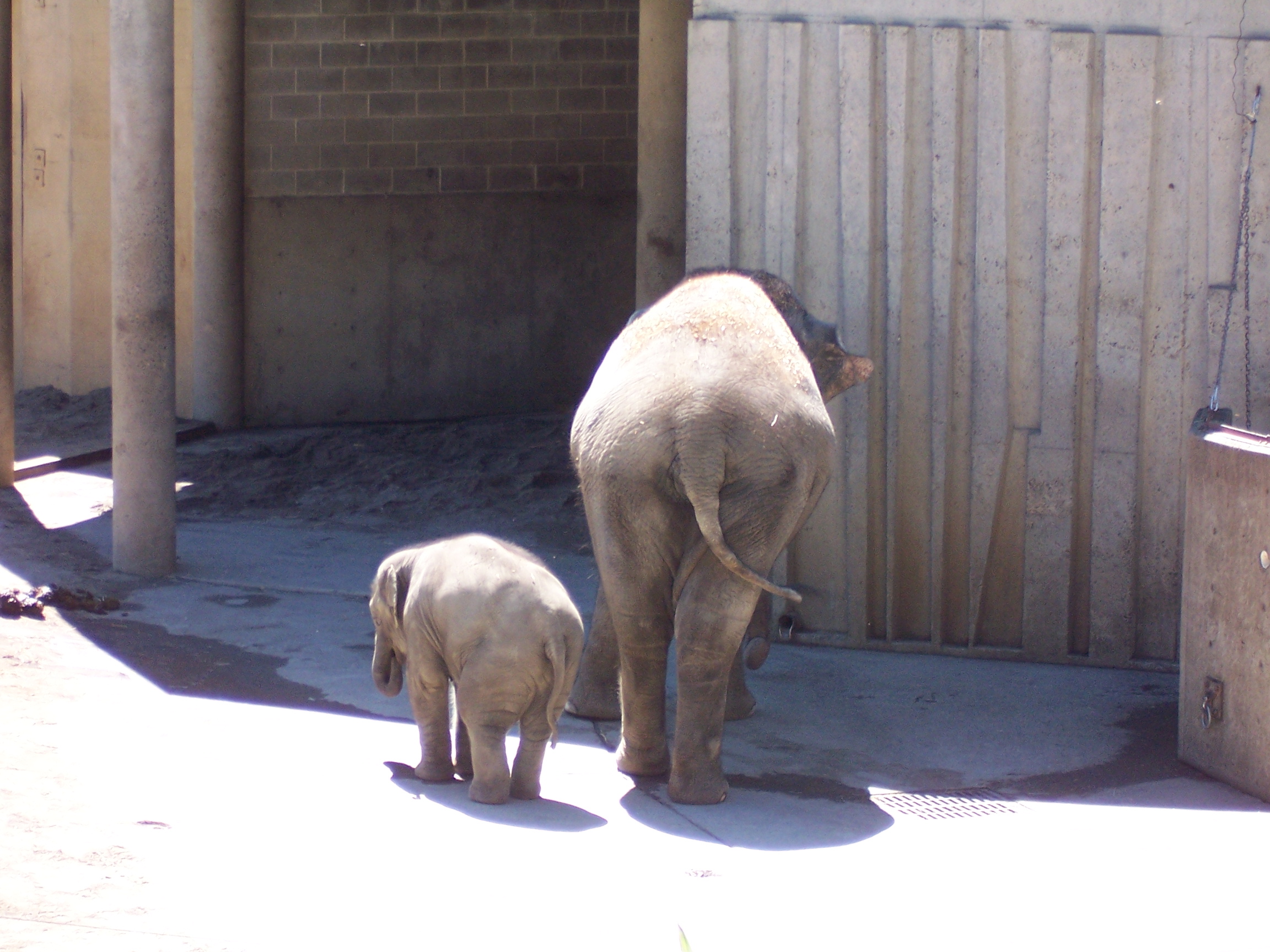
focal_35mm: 132
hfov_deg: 14.9
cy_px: 476
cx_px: 635
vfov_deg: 11.2
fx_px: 4843
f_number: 4.8
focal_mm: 22
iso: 140
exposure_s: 1/125
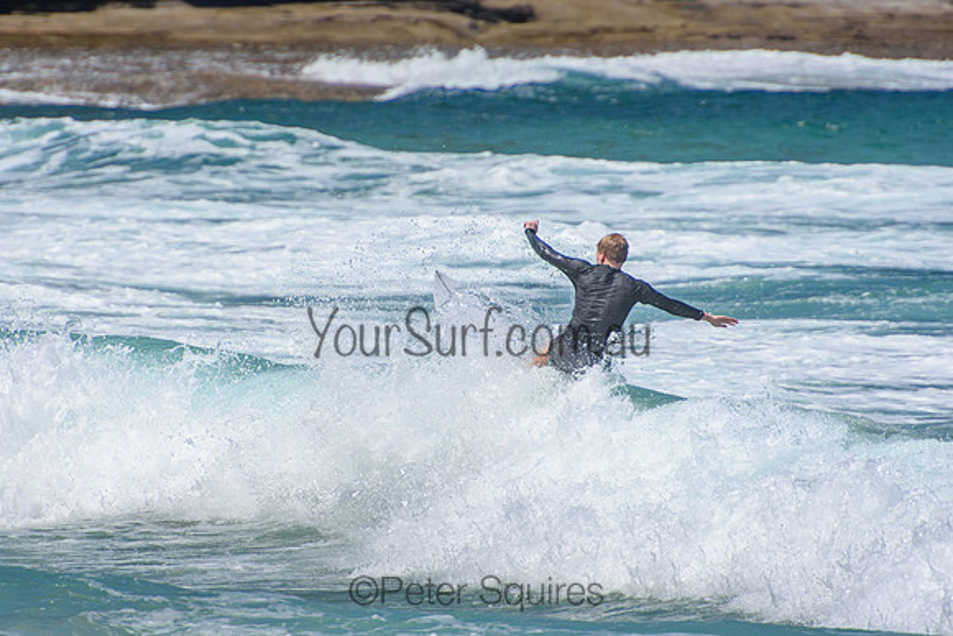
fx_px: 15886
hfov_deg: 3.4
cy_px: 318
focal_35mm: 600
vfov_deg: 2.3
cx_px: 476
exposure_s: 1/2000
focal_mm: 400
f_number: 5.6
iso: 200
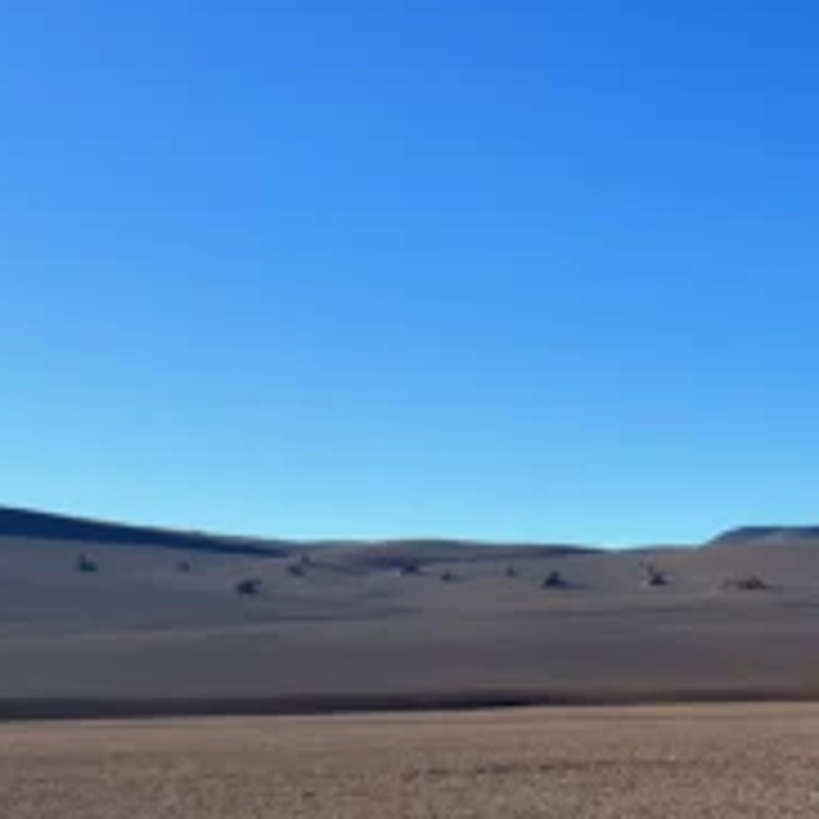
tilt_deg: +4.2
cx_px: 981
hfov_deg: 17.1
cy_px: 428
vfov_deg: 17.9
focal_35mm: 97
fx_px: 2596
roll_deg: +0.0
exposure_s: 1/3831
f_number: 1.5
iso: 50
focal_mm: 5.7
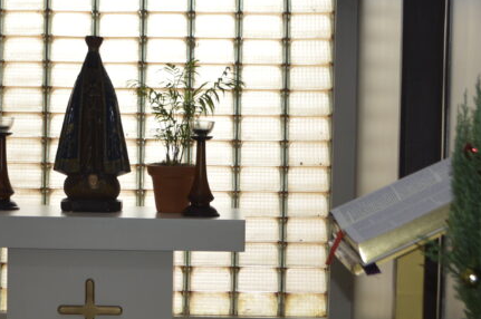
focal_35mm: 107
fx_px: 1427
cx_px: 109
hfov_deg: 19.0
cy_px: 171
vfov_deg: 12.8
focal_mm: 30
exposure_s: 1/100
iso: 400
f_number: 4.5
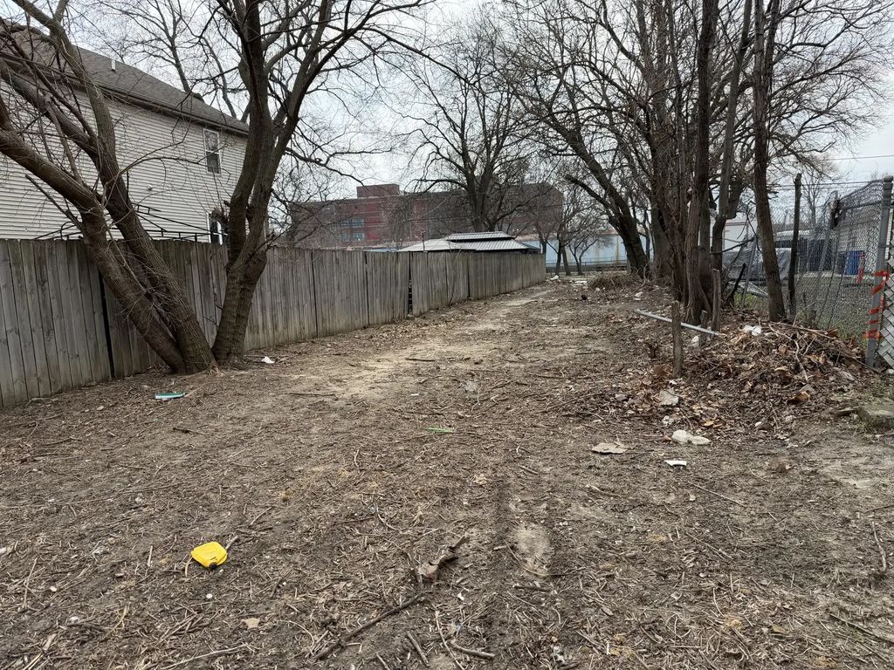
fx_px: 620
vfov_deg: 56.8
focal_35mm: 24
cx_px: 447
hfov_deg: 71.6
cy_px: 335
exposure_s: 1/3584
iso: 125
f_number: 1.78
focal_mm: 6.76
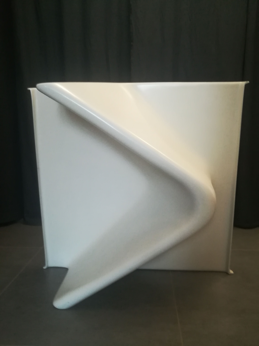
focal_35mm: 26
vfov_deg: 67.3
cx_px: 130
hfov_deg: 53.1
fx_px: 259
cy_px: 173
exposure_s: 1/20
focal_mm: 3.83
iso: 640
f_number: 2.2
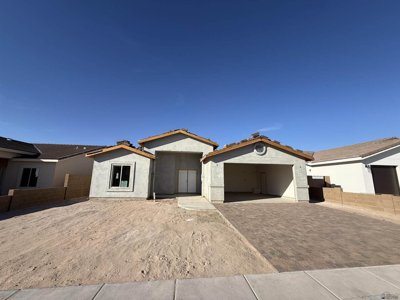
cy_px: 150
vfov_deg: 85.7
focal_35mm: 14
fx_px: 162
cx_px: 200
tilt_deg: +10.5
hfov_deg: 102.1
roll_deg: -0.4
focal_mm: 2.22
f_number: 2.2
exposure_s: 1/2611
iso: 50
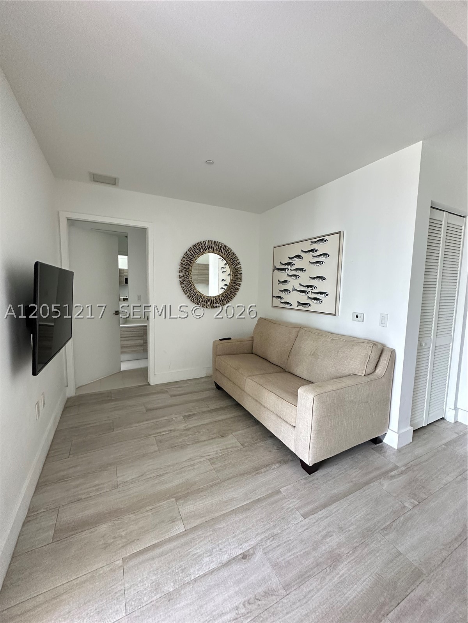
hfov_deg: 85.7
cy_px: 312
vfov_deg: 102.1
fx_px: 252
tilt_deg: -6.1
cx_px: 234
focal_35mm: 14
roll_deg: -1.8
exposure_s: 1/60
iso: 500
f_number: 2.2
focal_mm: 2.22
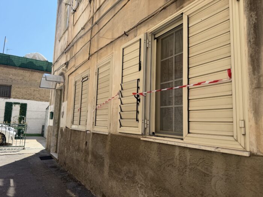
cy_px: 98
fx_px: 182
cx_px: 132
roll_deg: -2.1
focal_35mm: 24
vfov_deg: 56.8
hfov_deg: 71.6
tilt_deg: +9.0
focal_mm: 6.76
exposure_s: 1/1855
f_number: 1.78
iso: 80
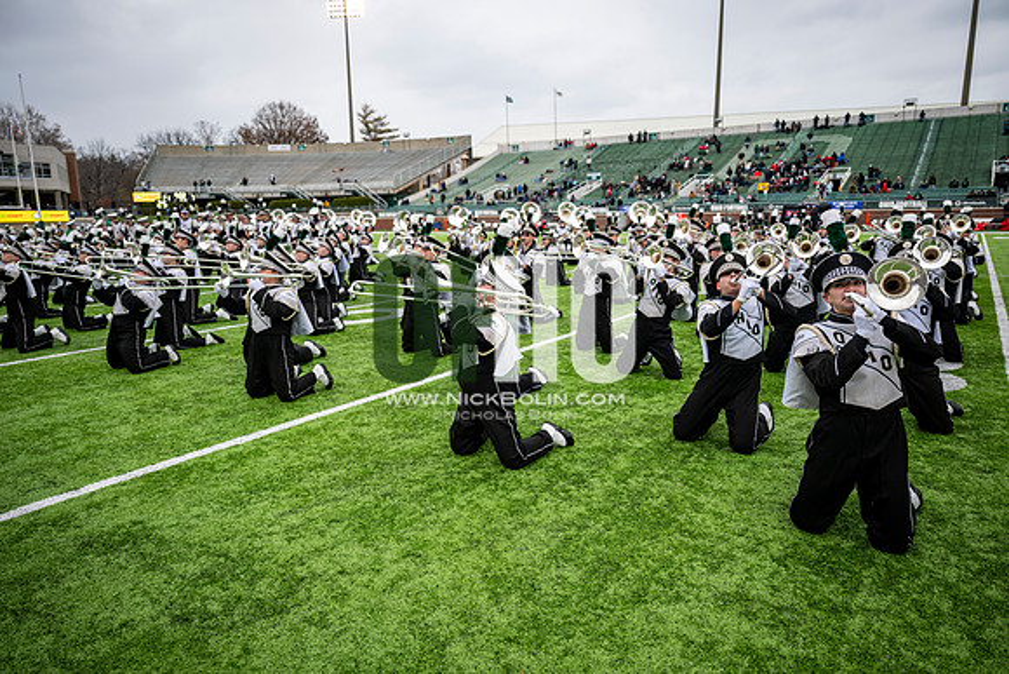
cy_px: 337
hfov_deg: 73.7
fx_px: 673
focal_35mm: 24
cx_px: 504
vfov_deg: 53.2
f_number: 2.8
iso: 100
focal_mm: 24
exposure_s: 1/500
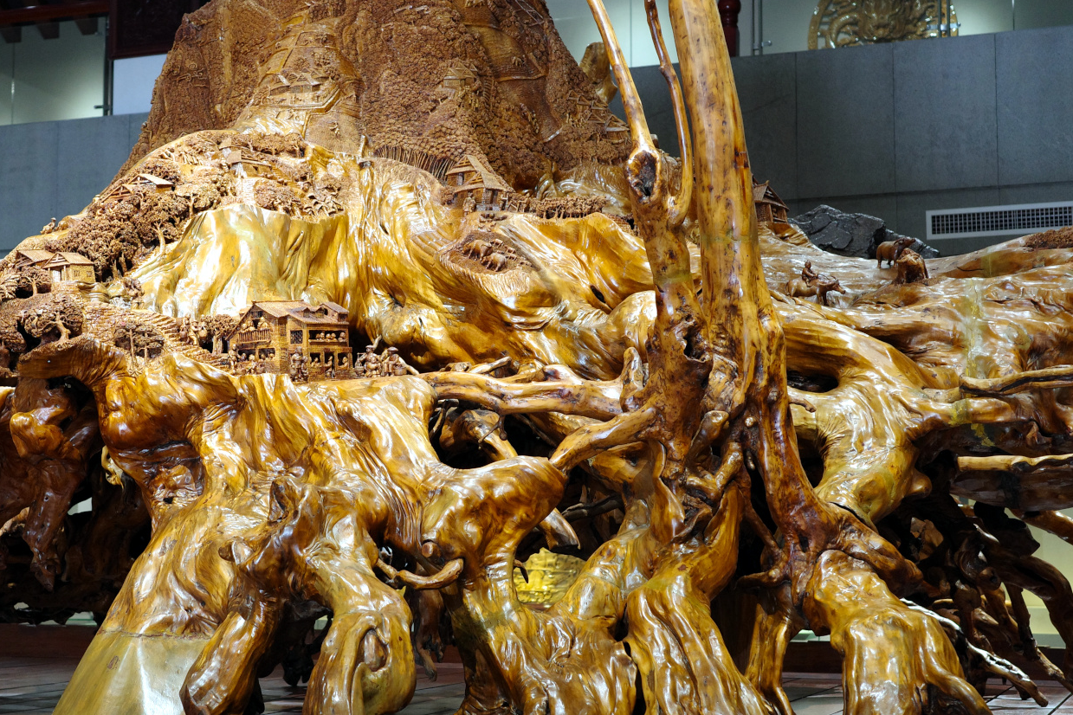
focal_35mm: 62
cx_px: 369
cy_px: 338
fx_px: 1848
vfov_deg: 21.9
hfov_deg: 32.1
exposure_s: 1/40
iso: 640
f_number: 2.8
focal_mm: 26
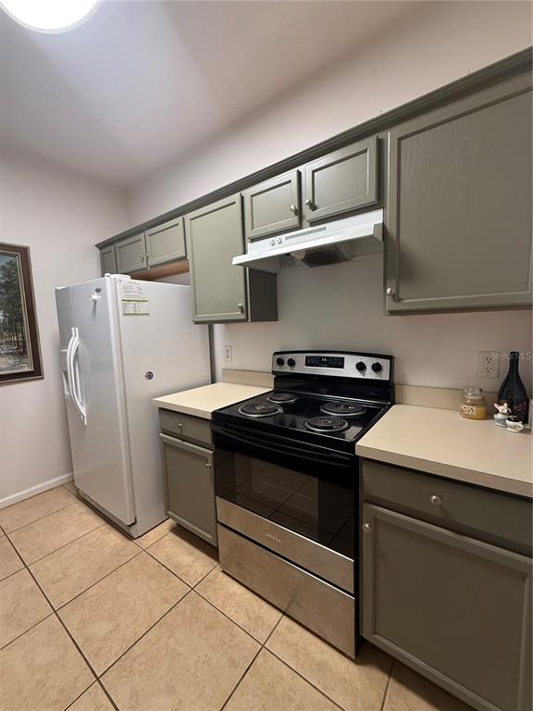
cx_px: 266
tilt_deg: -5.5
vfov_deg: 102.1
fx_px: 287
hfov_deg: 85.7
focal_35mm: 14
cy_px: 356
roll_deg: +1.7
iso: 320
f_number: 2.2
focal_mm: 2.22
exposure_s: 1/60
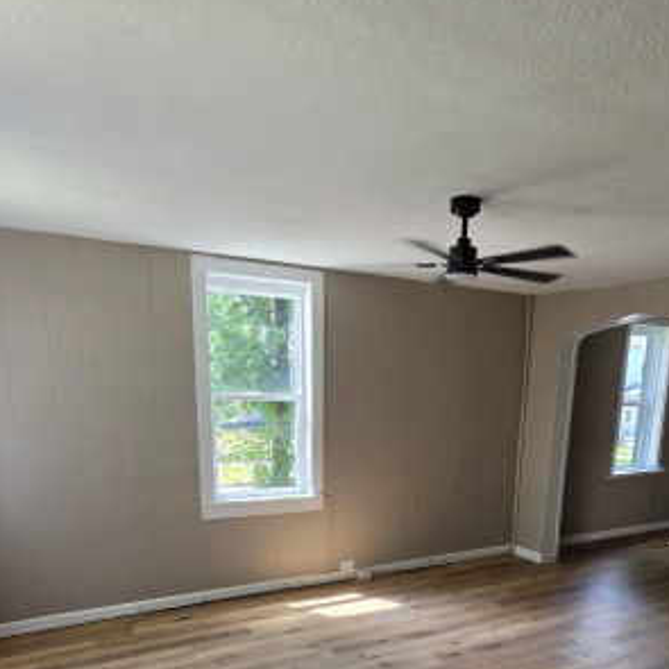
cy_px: 517
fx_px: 568
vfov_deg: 57.3
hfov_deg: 60.6
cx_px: 387
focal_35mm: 26
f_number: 1.9
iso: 32
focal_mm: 2.2
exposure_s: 1/120
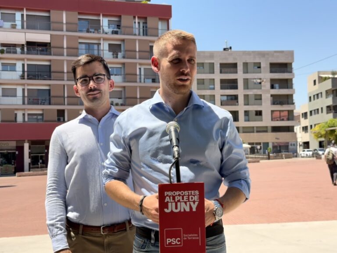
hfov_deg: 39.7
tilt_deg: +3.8
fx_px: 467
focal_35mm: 48
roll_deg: +0.6
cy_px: 126
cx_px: 168
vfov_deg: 30.3
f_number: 1.78
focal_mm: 6.76
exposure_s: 1/4329
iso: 100
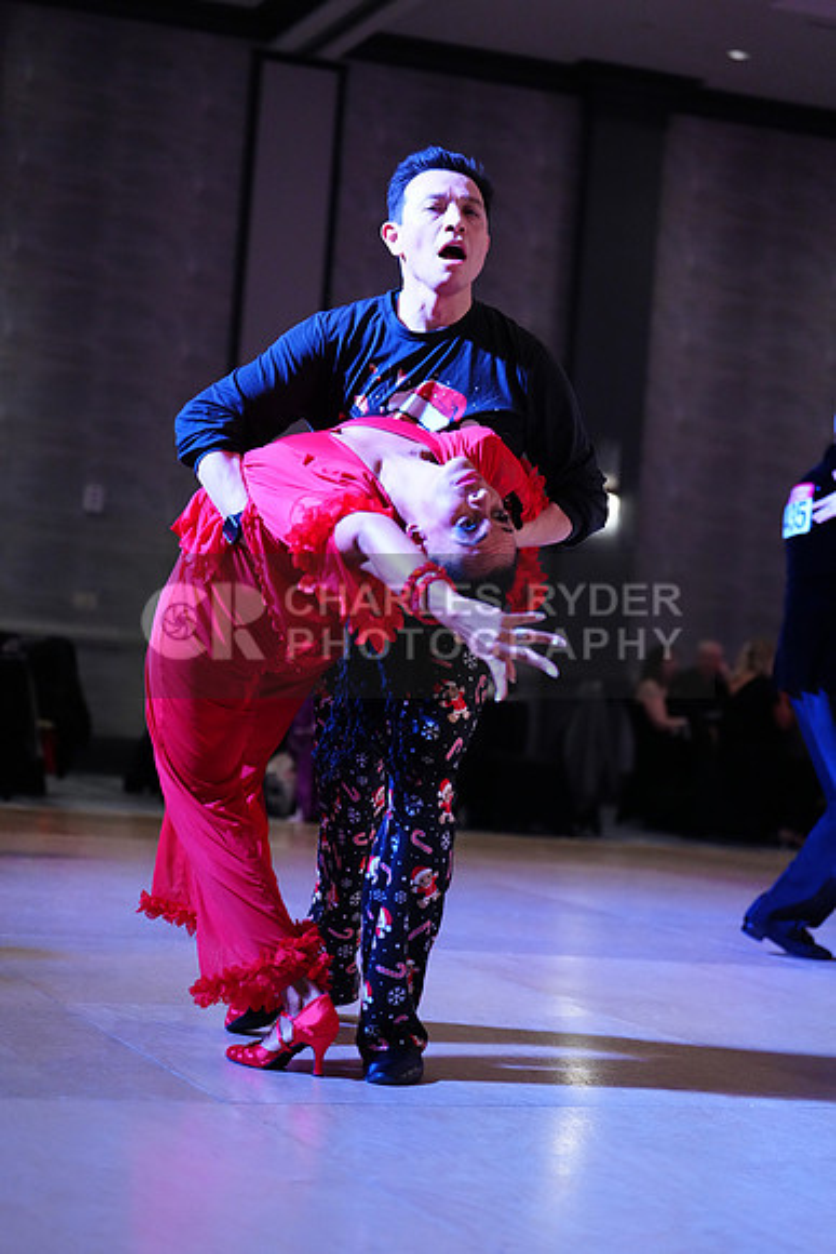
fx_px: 2437
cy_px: 627
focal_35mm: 70
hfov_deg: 19.5
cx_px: 418
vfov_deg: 28.8
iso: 5000
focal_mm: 70
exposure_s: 1/640
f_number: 2.8
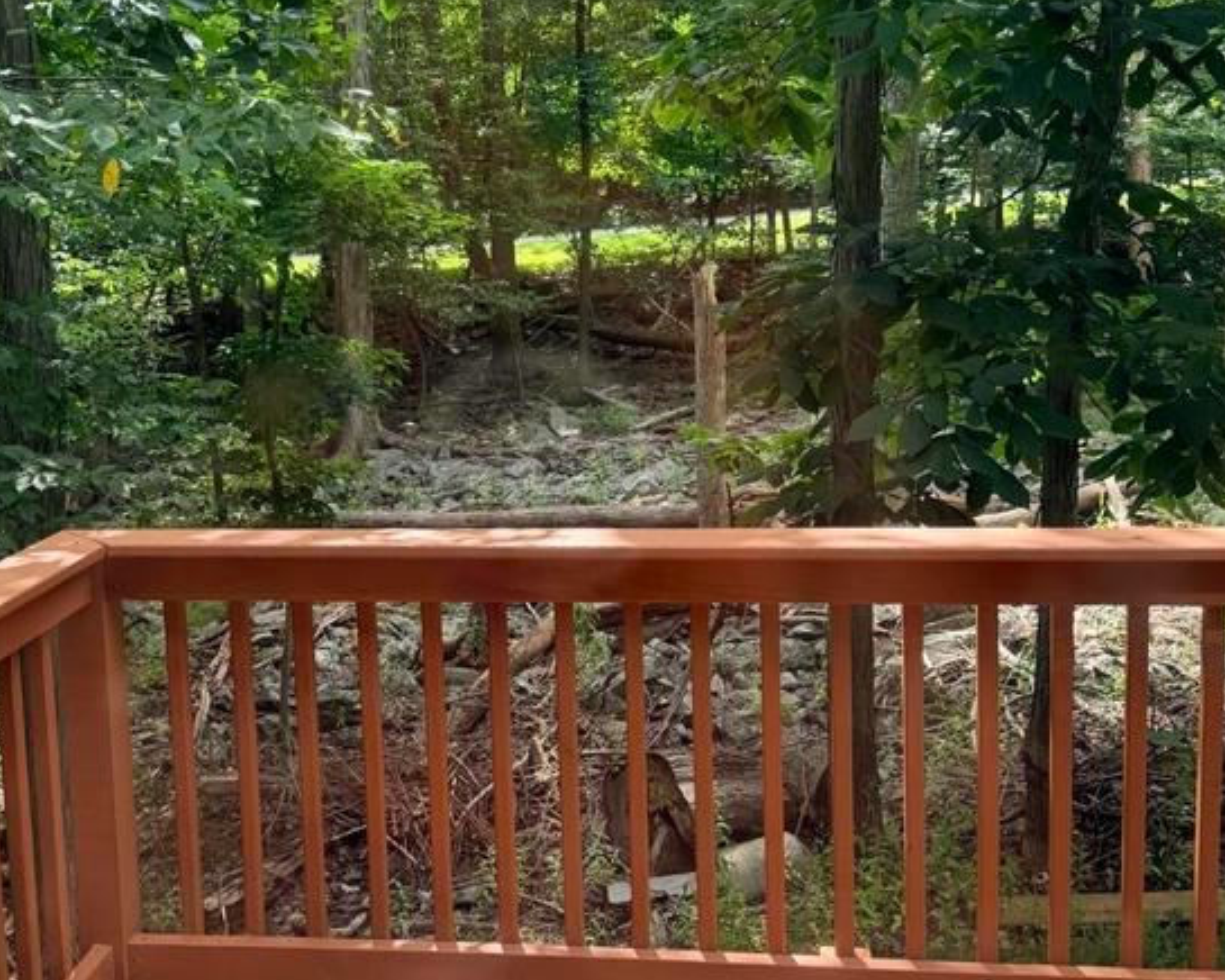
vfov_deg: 34.1
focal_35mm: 44
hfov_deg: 41.8
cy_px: 459
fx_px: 1595
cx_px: 492
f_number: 1.78
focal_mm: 6.76
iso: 100
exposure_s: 1/683
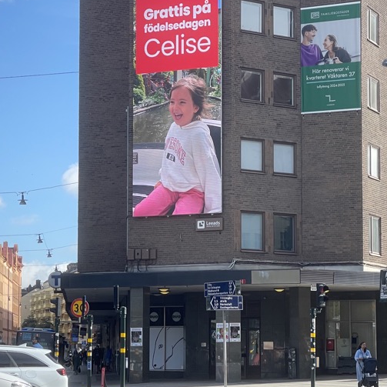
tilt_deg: +4.1
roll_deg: -0.1
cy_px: 216
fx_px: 1366
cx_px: 215
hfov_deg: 16.1
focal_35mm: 108
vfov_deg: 16.1
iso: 20
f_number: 2.2
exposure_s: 1/608
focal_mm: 7.5
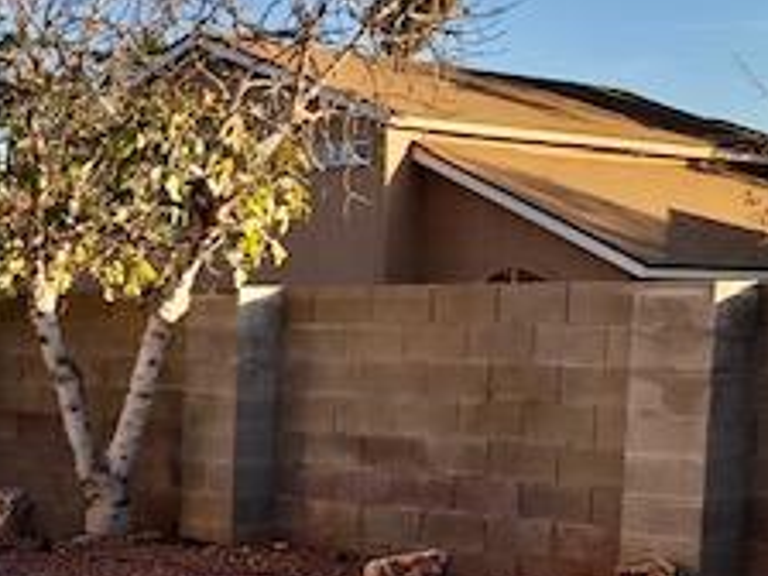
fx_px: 1775
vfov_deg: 18.0
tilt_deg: -8.1
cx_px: -202
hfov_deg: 22.2
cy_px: 569
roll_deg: -0.1
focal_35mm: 80
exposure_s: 1/522
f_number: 1.8
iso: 20
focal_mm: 3.99
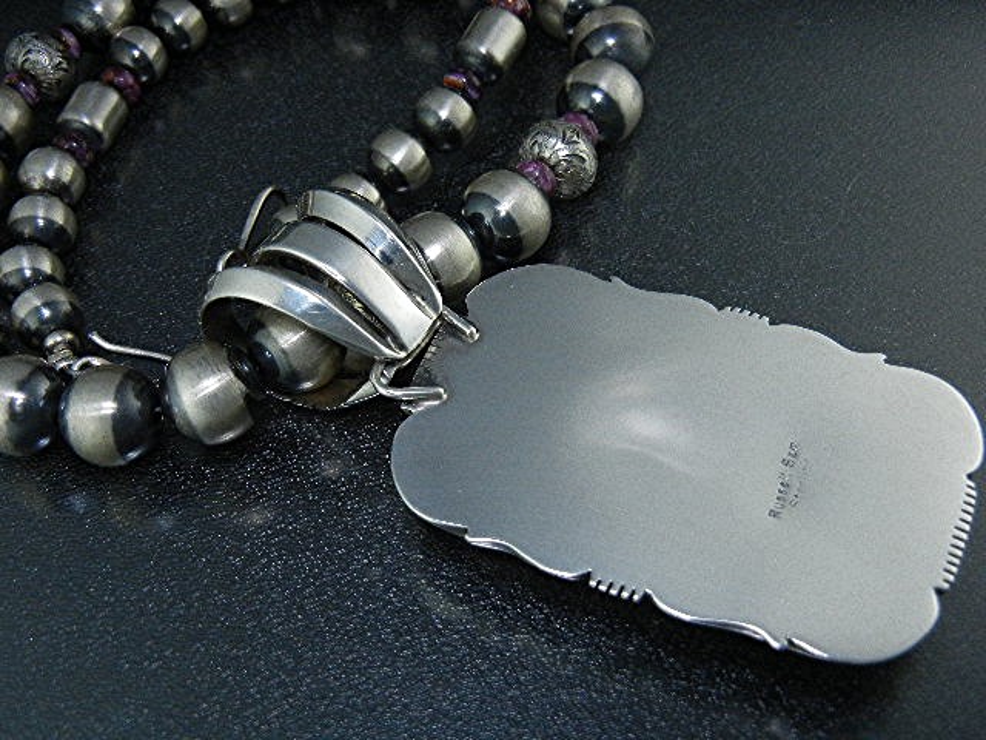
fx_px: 1282
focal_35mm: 45
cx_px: 493
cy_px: 370
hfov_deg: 42.1
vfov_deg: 32.2
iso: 575
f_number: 7.6
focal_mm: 8.1
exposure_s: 1/30
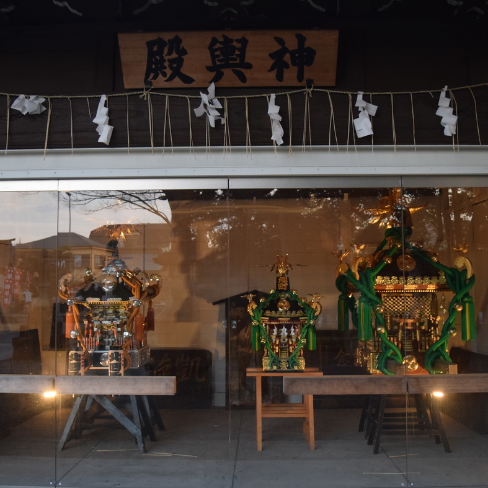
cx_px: 245
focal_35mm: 35
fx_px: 558
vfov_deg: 47.2
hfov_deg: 47.2
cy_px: 246
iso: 1800
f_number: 3.5
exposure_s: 1/500
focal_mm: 18
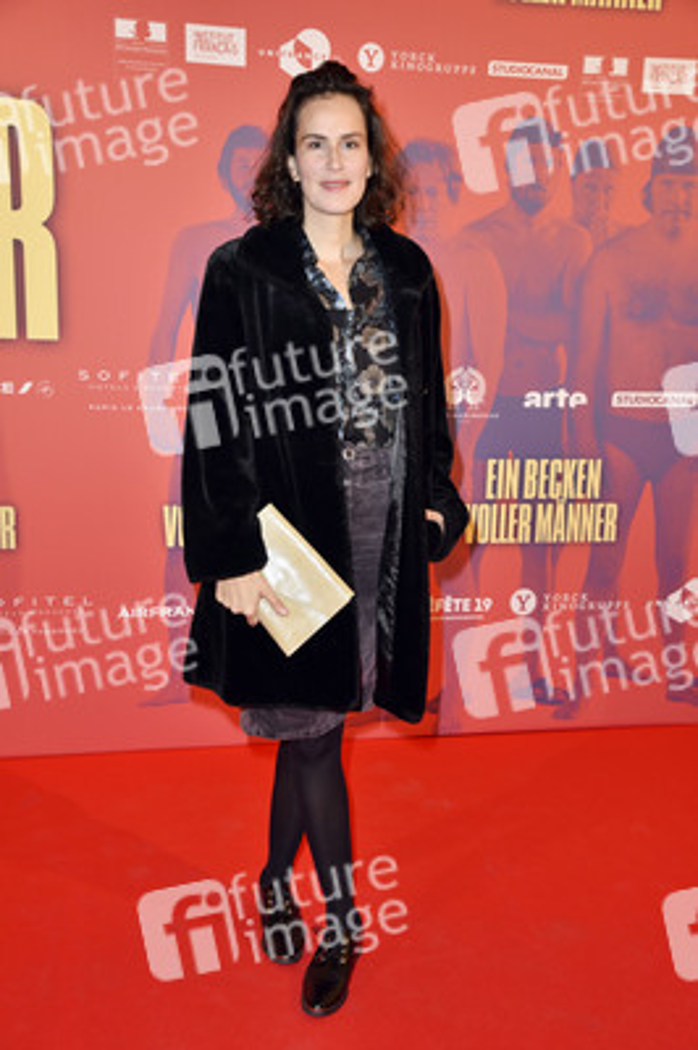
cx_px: 349
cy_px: 525
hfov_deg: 33.3
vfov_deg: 48.5
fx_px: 1165
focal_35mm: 40
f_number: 6.3
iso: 800
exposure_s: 1/125
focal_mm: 40
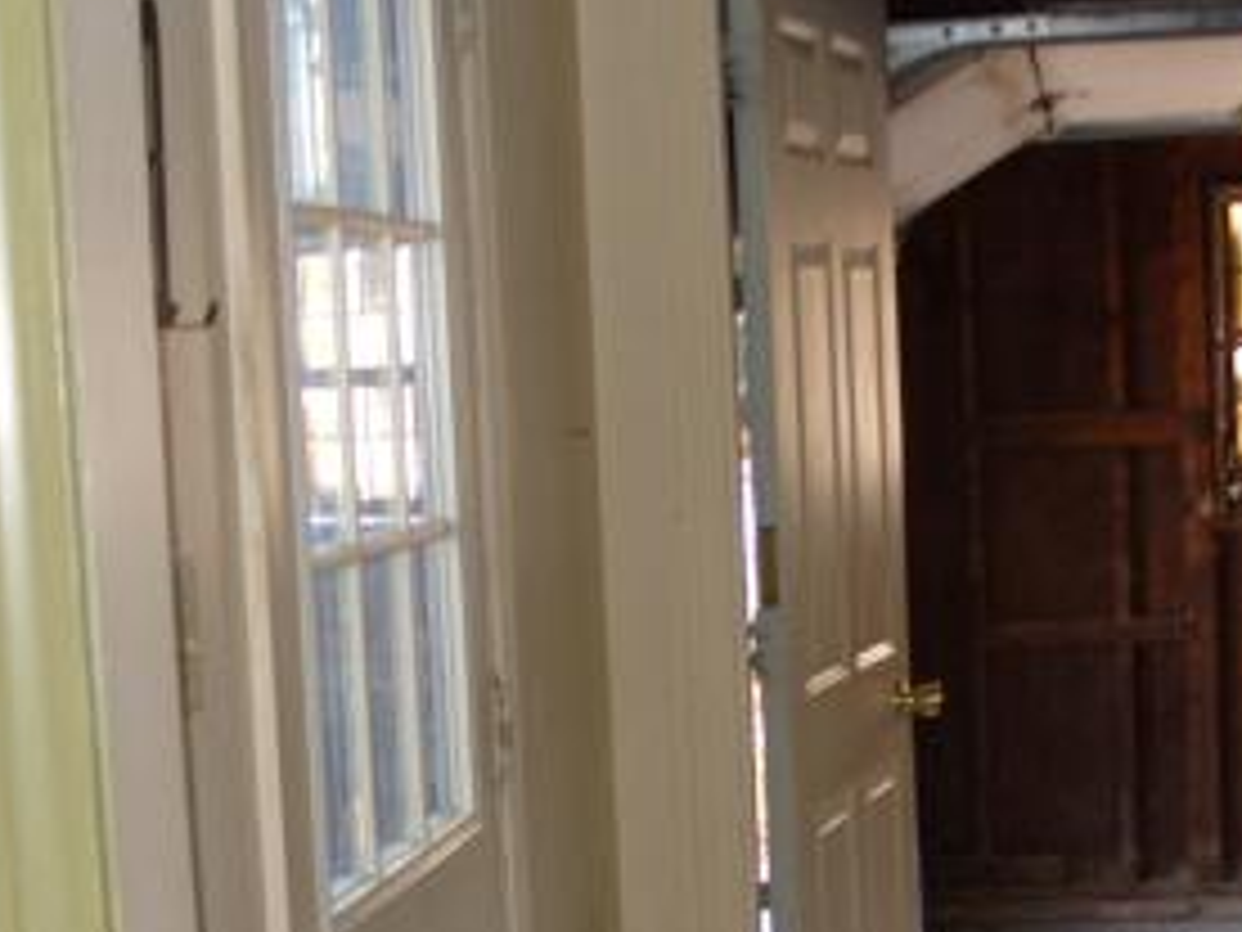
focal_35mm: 80
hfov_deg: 24.4
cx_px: 670
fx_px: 2870
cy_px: 648
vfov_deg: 18.4
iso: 50
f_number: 2.8
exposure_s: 1/30
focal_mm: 7.8
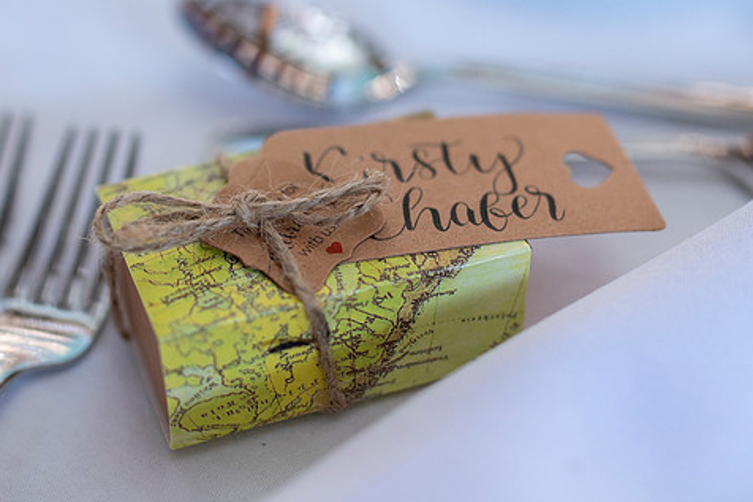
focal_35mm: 68
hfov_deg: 29.7
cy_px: 225
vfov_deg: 20.0
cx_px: 353
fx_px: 1422
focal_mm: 35
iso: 200
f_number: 1.8
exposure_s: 1/160
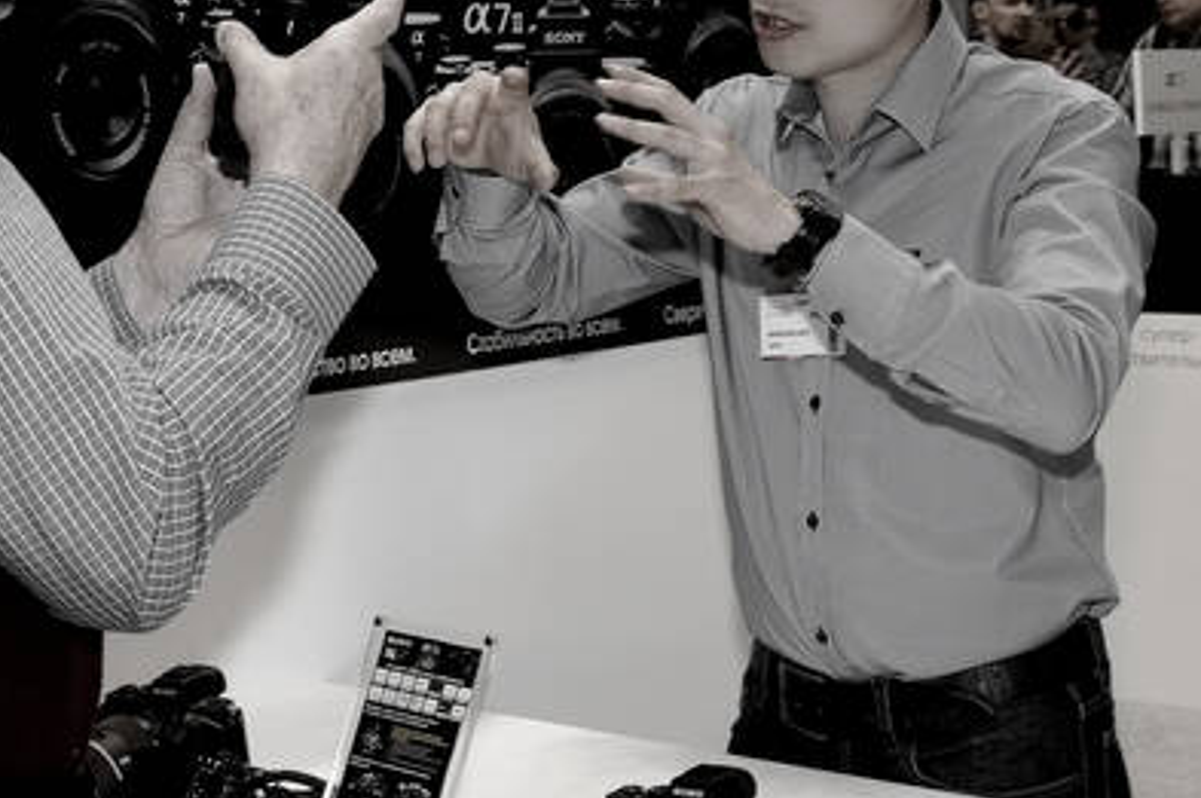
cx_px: 113
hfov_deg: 25.5
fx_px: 2566
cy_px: 89
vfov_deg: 17.4
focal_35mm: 77
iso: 400
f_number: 8
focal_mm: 28
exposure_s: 1/60
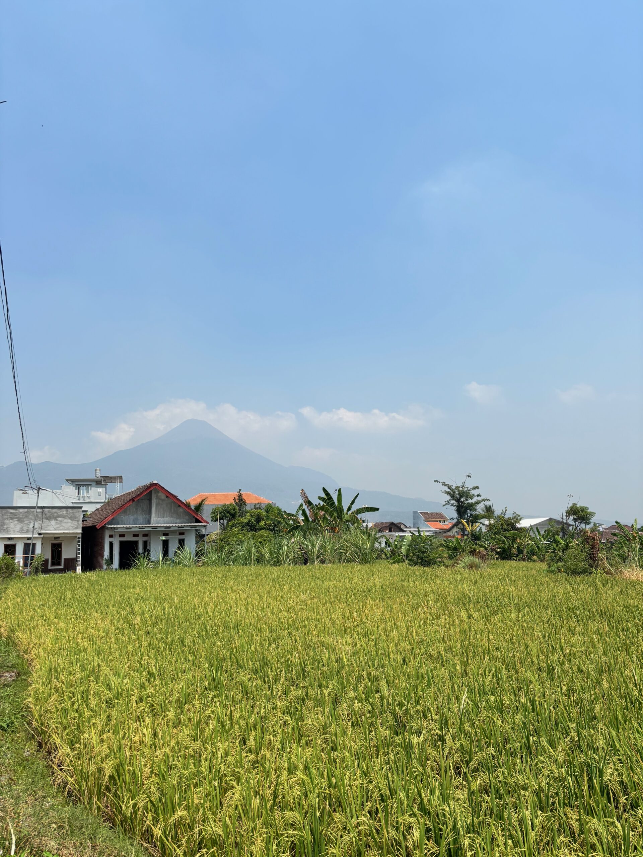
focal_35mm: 26
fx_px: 644
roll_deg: +0.2
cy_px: 428
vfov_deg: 67.3
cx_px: 322
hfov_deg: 53.1
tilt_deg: +8.2
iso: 50
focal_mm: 5.96
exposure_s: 1/4854
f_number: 1.6
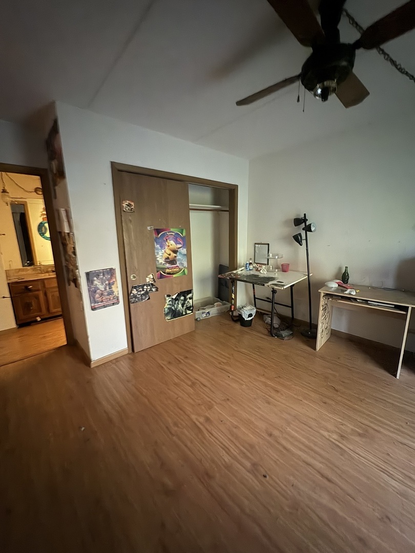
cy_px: 276
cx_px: 208
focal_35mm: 14
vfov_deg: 102.1
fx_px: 224
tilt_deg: -12.0
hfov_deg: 85.7
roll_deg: +0.5
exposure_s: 1/11
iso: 800
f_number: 2.2
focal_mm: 2.22
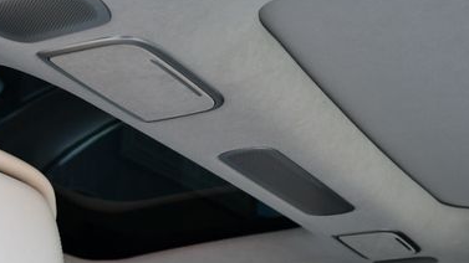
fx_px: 796
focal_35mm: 64
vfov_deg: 18.8
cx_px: 322
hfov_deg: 32.5
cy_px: 118
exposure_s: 1/250
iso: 400
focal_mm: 18
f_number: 3.5
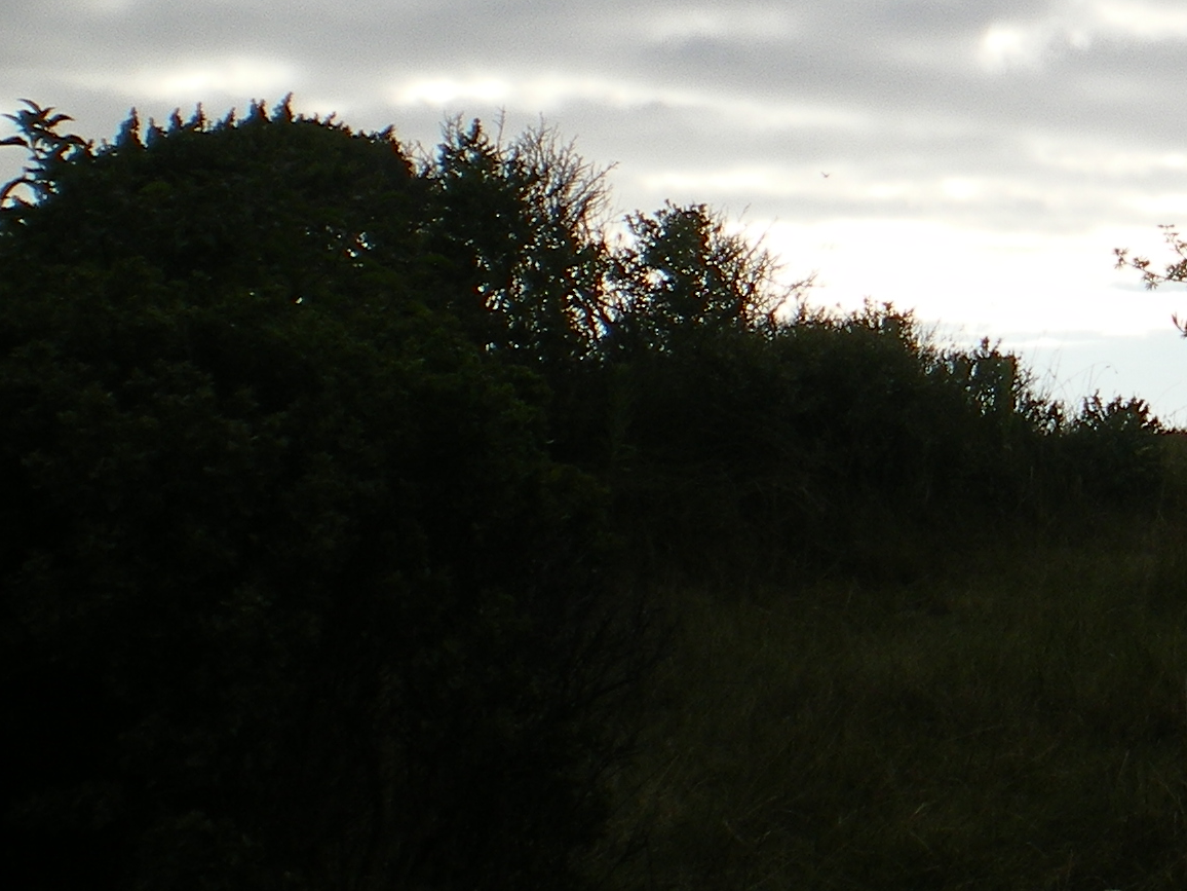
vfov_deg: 14.5
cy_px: 114
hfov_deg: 18.2
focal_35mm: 101
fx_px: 3463
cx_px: 1507
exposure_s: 1/640
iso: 64
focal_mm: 6.3
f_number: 4.6
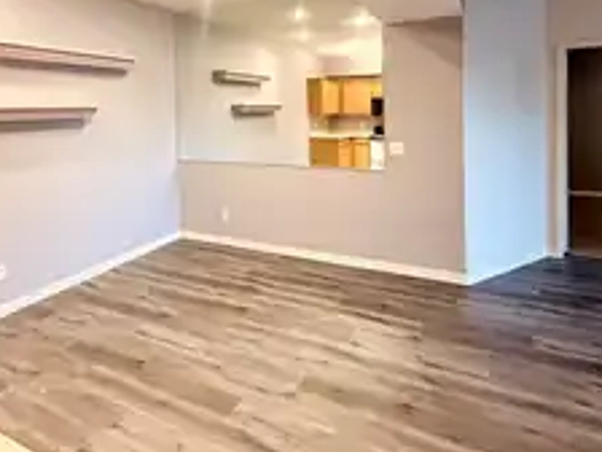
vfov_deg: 52.7
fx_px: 435
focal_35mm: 25
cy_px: 118
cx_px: 220
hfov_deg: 68.2
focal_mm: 2.22
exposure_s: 1/60
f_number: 2.2
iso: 400
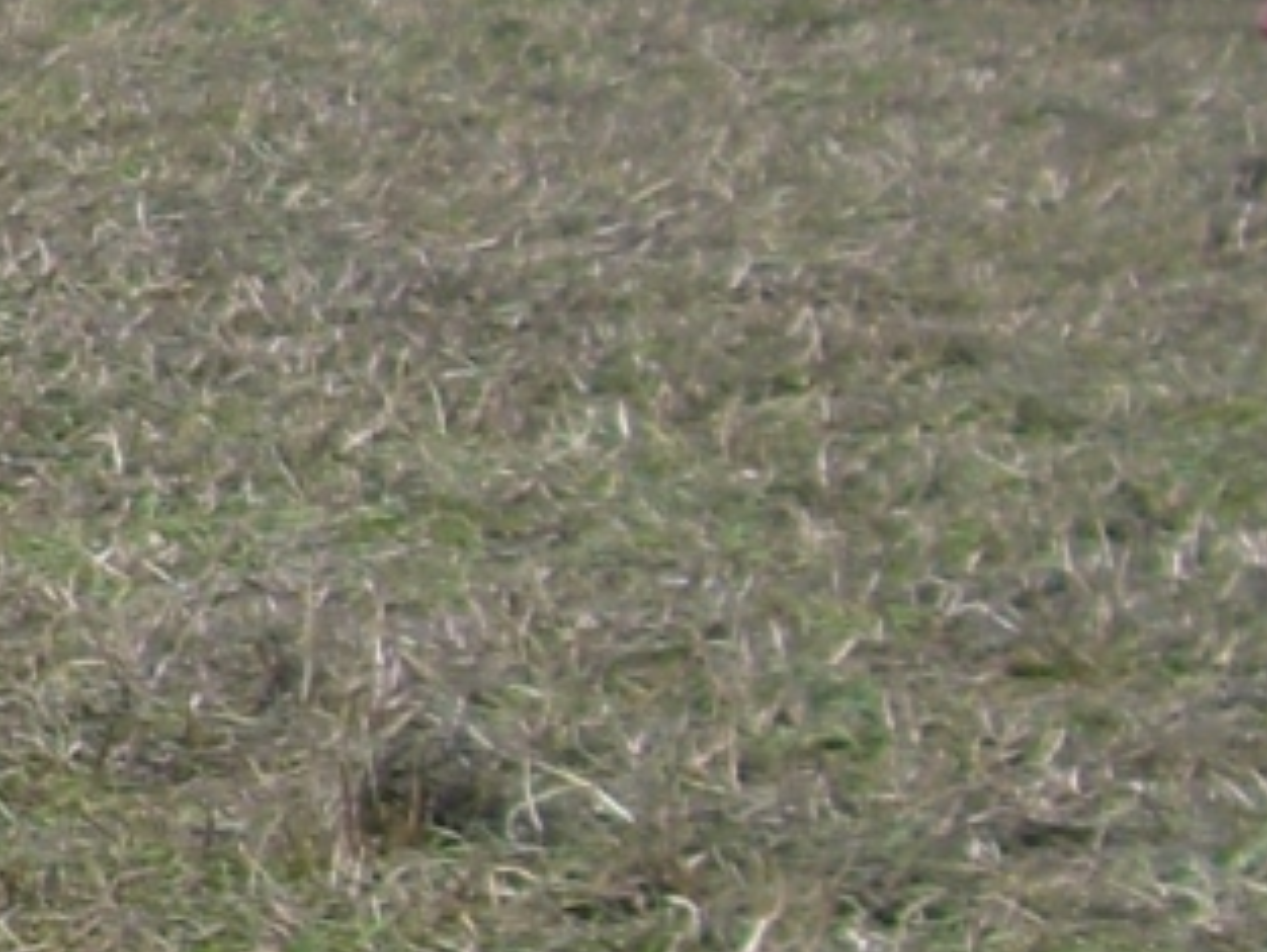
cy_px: 288
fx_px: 8531
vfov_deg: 6.4
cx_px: -1583
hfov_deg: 8.0
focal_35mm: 233
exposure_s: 1/100
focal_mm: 7.9
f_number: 5.6
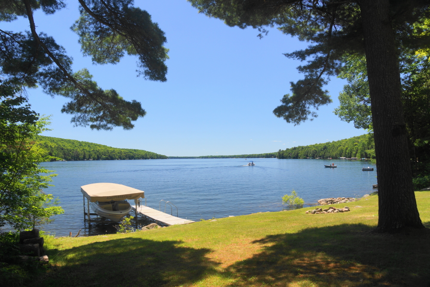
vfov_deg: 47.9
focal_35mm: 27
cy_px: 144
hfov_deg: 67.4
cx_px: 215
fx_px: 322
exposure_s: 1/160
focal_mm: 18
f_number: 6.3
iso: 100
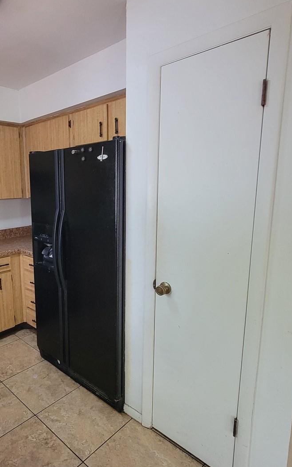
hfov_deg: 54.4
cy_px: 234
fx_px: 267
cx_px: 71
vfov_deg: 82.3
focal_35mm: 21
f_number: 2.2
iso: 320
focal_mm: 2.2
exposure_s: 1/60
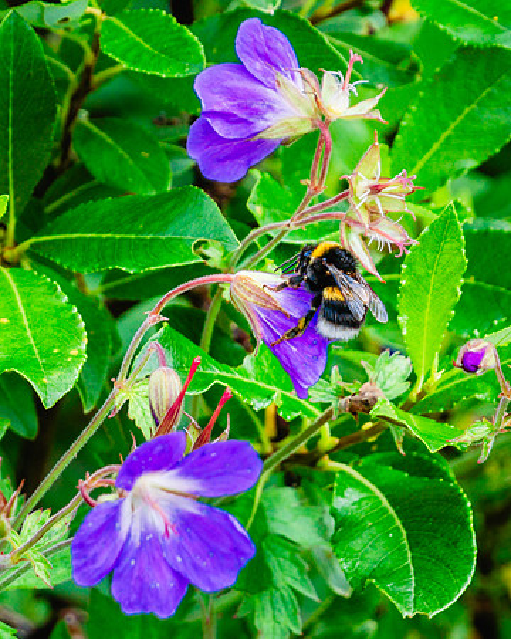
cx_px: 270
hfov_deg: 2.1
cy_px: 255
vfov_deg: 2.6
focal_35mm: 737
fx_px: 13937
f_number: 9
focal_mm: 210
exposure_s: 1/100
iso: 100
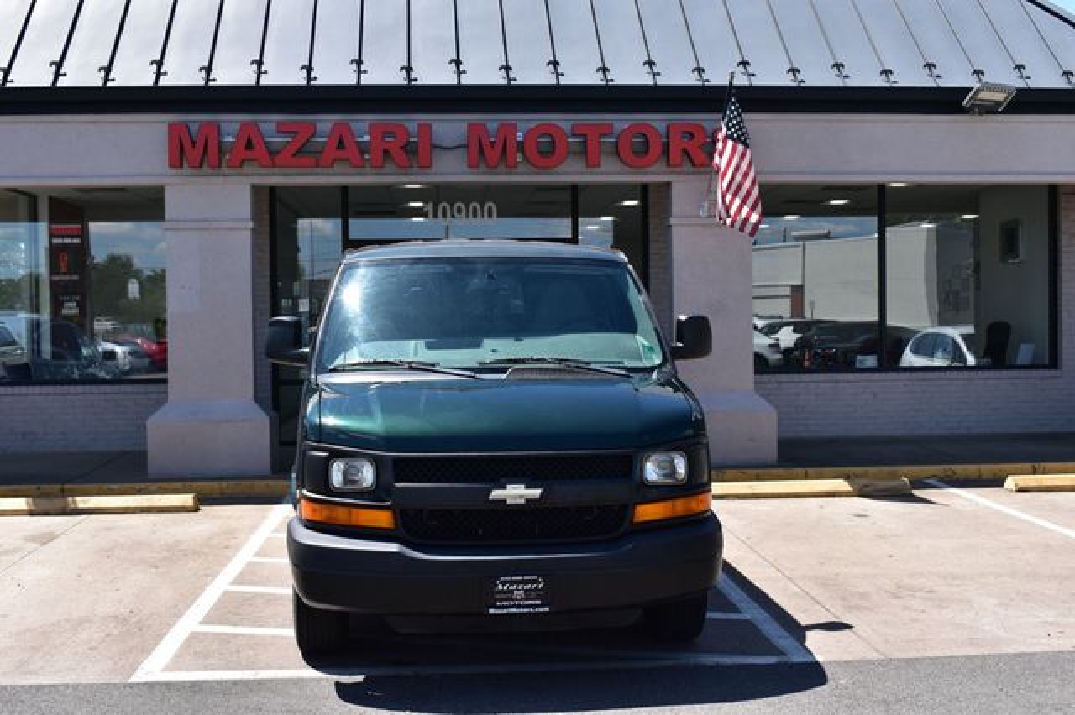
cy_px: 358
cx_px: 538
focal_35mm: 42
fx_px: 1253
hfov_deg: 46.4
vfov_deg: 31.9
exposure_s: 1/400
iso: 400
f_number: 11
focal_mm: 28
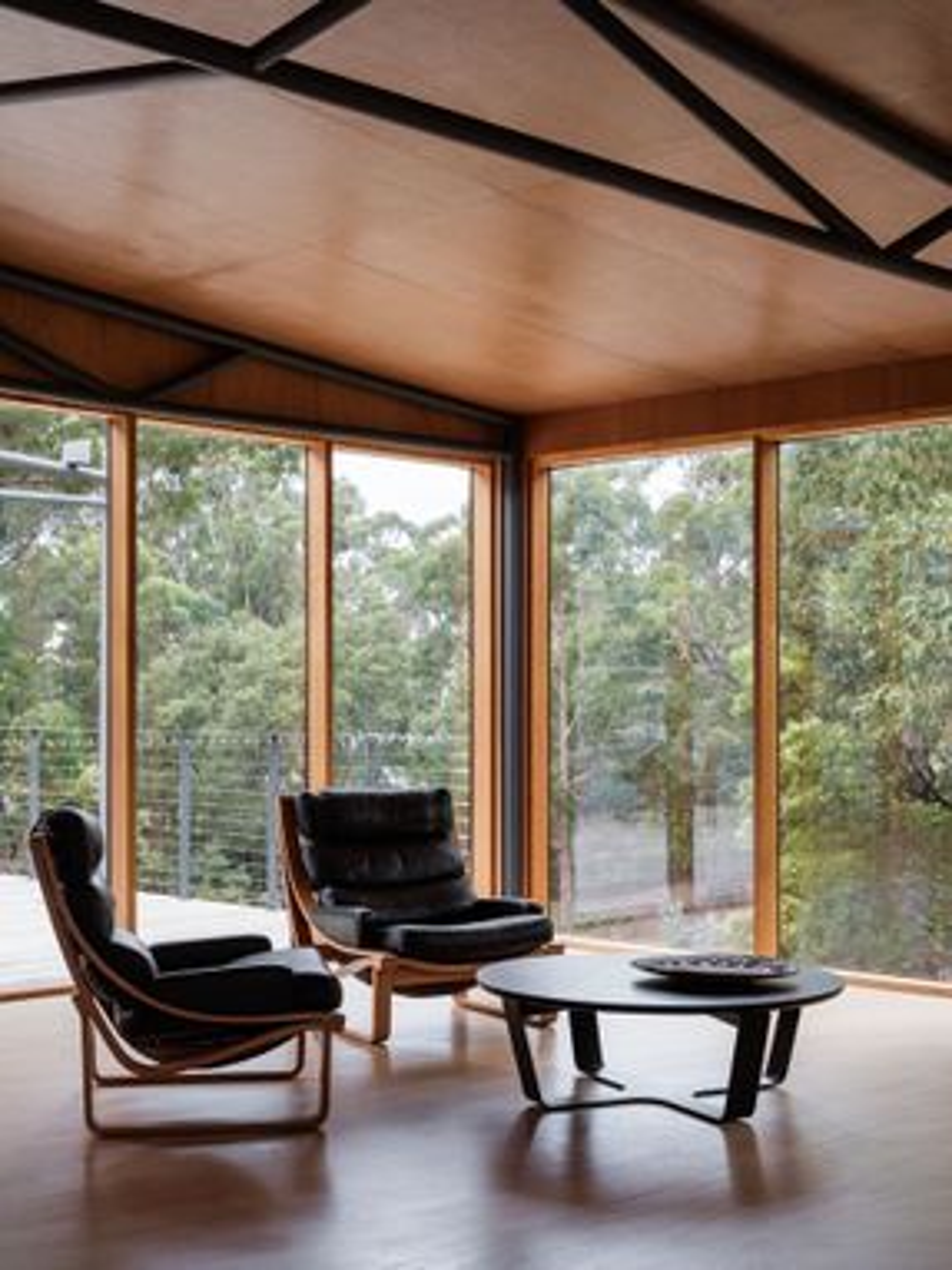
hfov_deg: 28.5
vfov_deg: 37.5
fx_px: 1871
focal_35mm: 51
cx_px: 476
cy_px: 635
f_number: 11
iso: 100
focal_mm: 64
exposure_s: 1/5
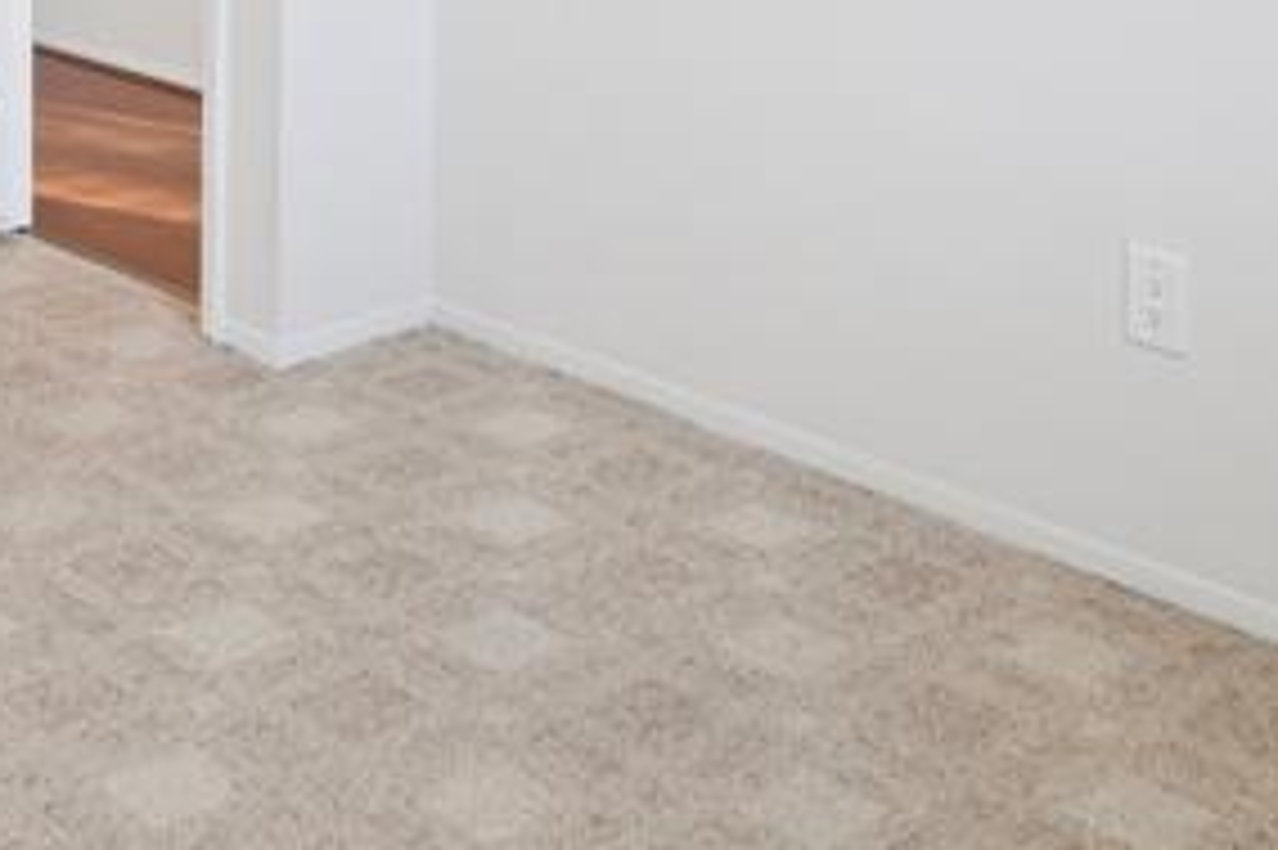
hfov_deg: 35.7
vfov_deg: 22.0
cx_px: 261
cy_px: -315
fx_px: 1916
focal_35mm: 54
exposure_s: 1/30
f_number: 8
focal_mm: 10
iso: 320
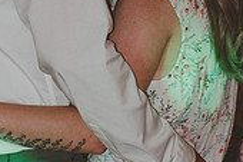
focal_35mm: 278
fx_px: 1875
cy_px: -19
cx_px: 120
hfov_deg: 7.4
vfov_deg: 4.9
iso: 4500
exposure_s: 1/60
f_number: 4.5
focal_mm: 70
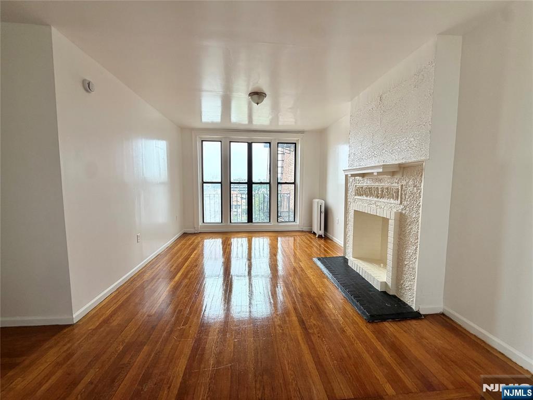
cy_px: 200
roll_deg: +0.4
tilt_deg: -6.2
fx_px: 216
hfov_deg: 102.1
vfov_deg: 85.7
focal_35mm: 14
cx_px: 266
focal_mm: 2.22
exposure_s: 1/121
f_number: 2.2
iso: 50
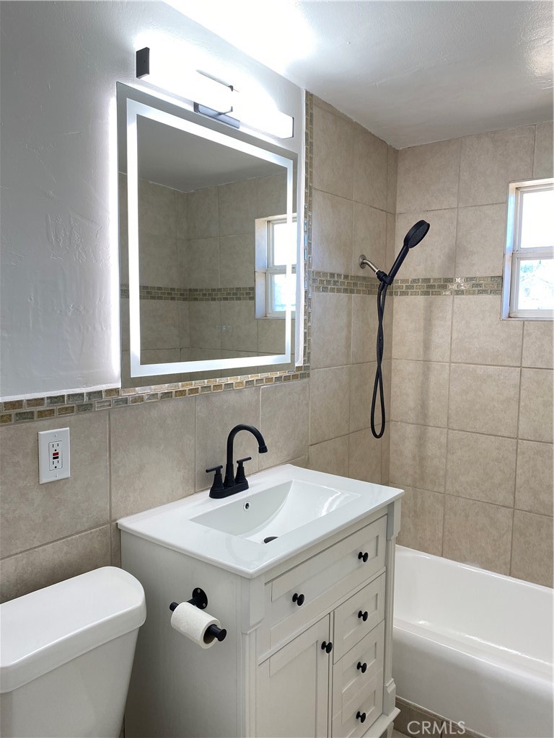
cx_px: 277
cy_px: 369
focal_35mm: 26
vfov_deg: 67.3
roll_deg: +0.1
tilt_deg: -6.6
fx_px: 555
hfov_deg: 53.1
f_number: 1.8
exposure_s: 1/120
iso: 80
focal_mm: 4.25
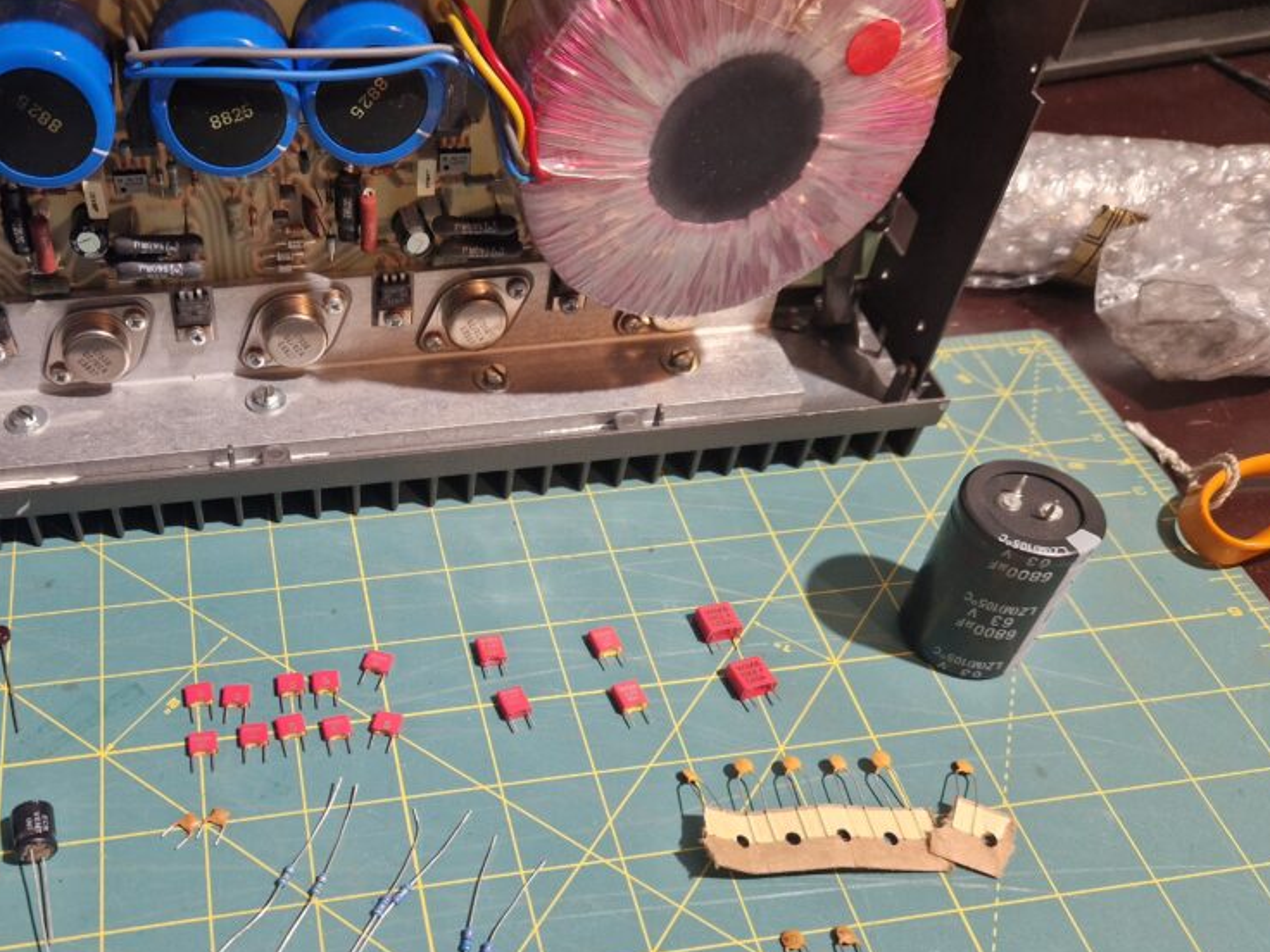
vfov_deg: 43.8
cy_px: 602
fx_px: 1174
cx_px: 412
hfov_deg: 55.5
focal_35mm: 32
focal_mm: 5.4
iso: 200
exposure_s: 1/100
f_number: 1.8
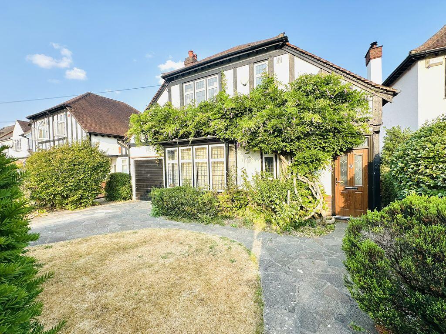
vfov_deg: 85.7
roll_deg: +1.5
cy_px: 167
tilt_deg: -1.3
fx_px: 180
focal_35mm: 14
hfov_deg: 102.1
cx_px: 223
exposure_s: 1/558
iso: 40
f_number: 2.2
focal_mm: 2.22
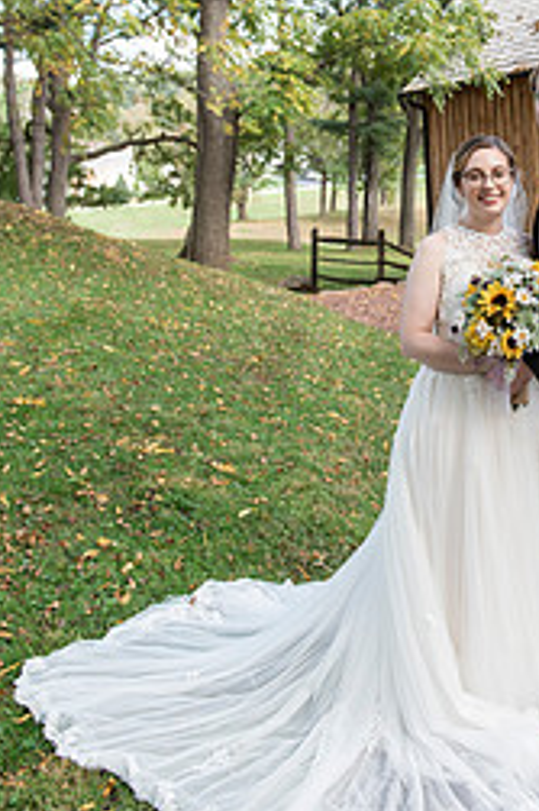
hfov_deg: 25.2
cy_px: 226
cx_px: 478
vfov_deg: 37.5
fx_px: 1169
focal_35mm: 52
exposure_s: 1/500
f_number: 4
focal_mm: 29
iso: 400
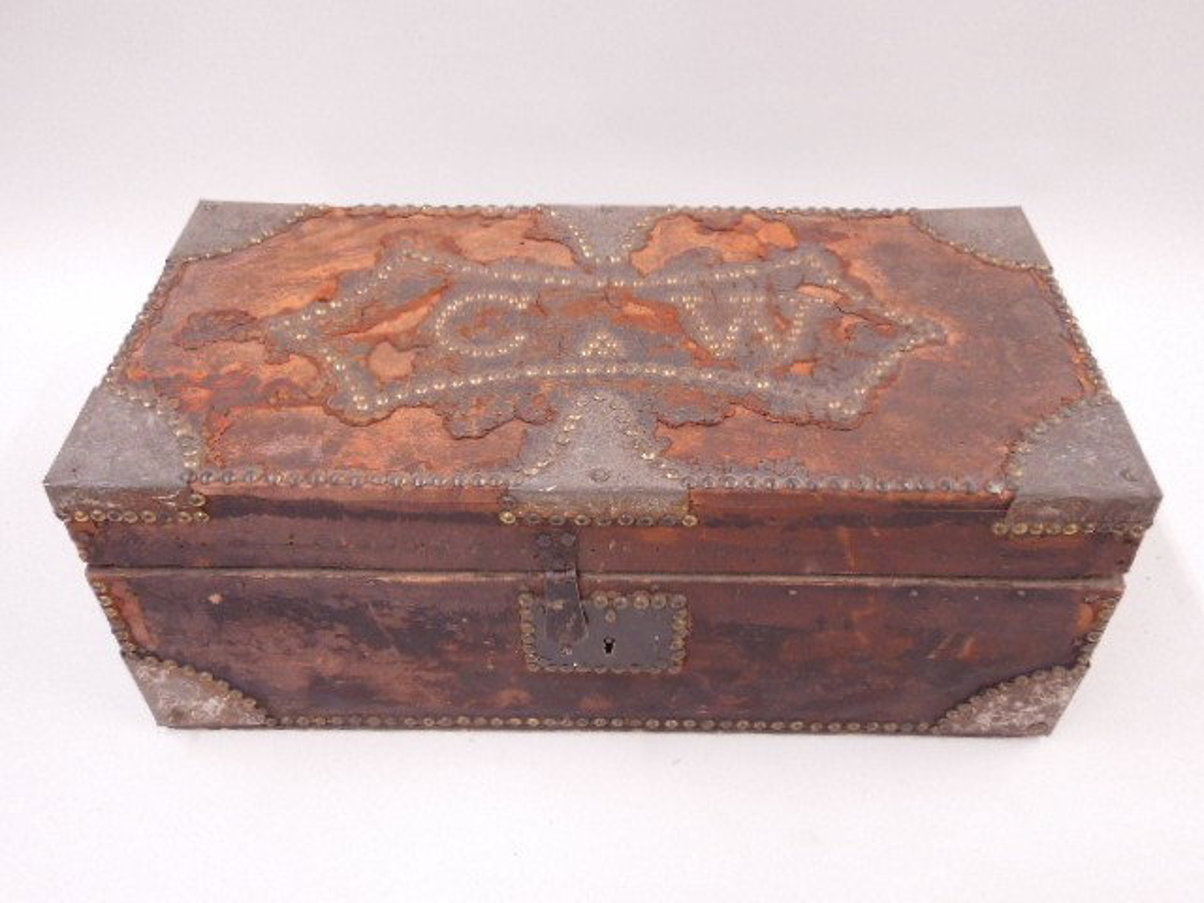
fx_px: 1078
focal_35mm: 31
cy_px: 452
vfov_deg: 45.4
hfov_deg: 58.4
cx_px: 602
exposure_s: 1/30
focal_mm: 5.6
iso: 400
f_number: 3.6
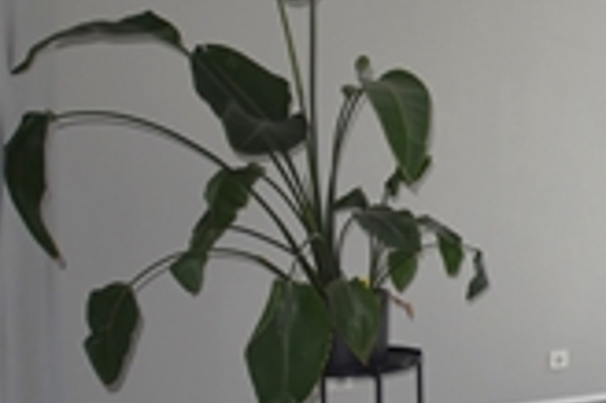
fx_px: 1127
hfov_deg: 23.7
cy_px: 200
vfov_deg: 20.3
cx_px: 916
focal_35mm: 67
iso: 140
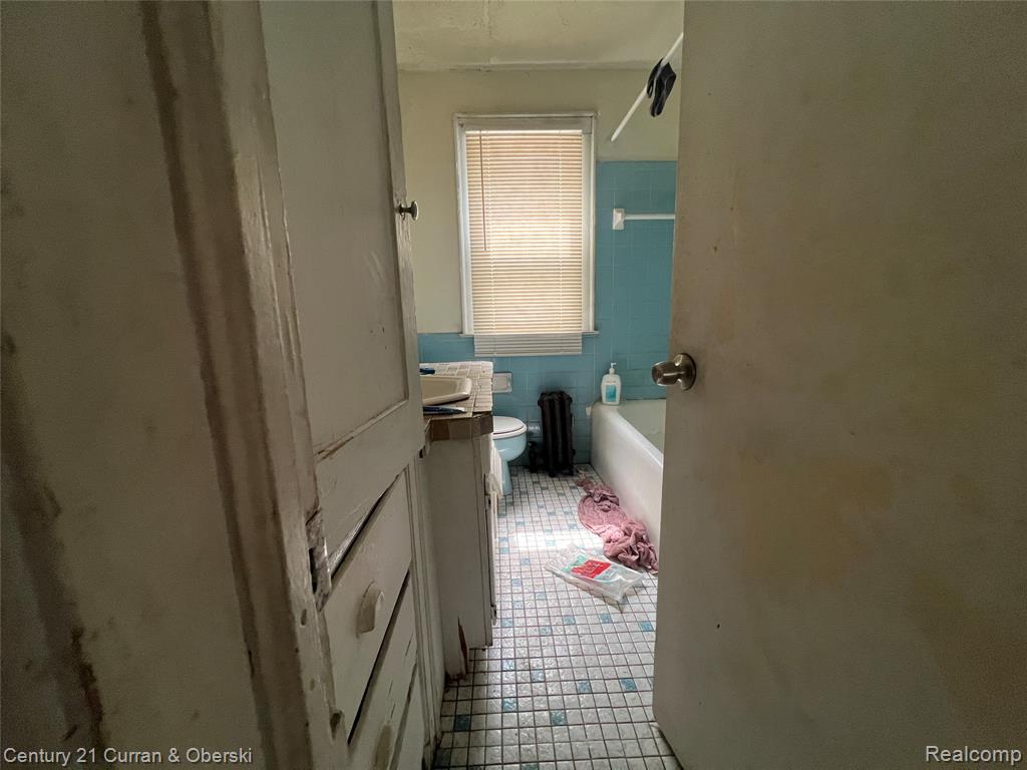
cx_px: 514
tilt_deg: -11.4
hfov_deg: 106.2
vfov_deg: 89.9
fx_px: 386
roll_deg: +0.9
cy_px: 385
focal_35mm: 13
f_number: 1.8
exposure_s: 1/60
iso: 320
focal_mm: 1.57
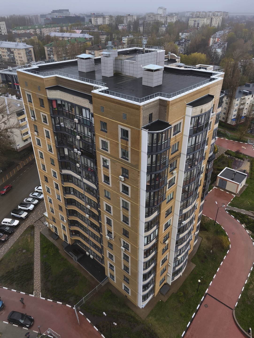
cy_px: 169
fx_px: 225
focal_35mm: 23
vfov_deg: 73.9
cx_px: 127
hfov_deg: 58.9
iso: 80
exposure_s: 1/144
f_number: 1.7
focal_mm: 5.35
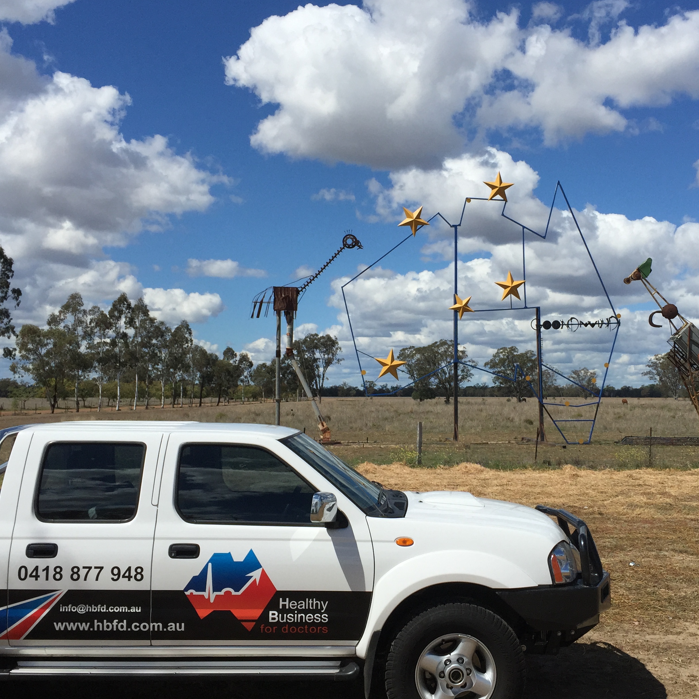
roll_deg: -1.2
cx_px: 411
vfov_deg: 41.9
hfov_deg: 41.7
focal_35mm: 40
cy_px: 355
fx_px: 914
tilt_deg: +3.8
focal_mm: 4.15
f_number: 2.2
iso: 32
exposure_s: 1/5650
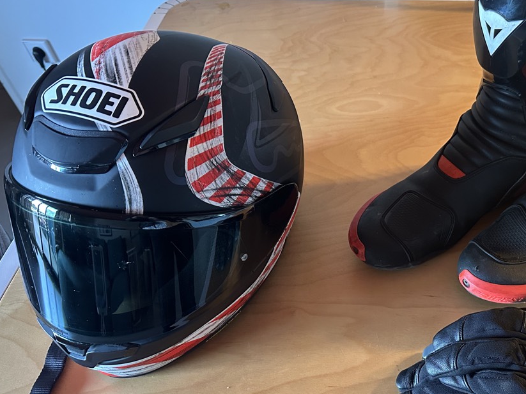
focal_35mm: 35
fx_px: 532
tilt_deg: -49.9
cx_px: 367
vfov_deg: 40.6
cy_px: 221
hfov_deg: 51.2
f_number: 1.78
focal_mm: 6.86
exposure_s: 1/50
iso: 500
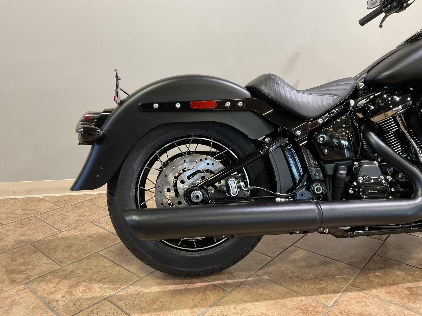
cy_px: 158
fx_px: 354
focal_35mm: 29
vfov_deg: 48.2
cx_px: 211
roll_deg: +0.2
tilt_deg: -15.3
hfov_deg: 61.7
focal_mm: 3
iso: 125
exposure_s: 1/60
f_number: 1.8
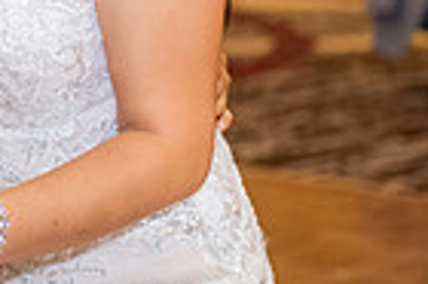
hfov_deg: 7.0
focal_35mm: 290
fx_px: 3444
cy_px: -133
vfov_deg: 4.7
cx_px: -208
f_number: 2.8
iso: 1600
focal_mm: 70
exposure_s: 1/160
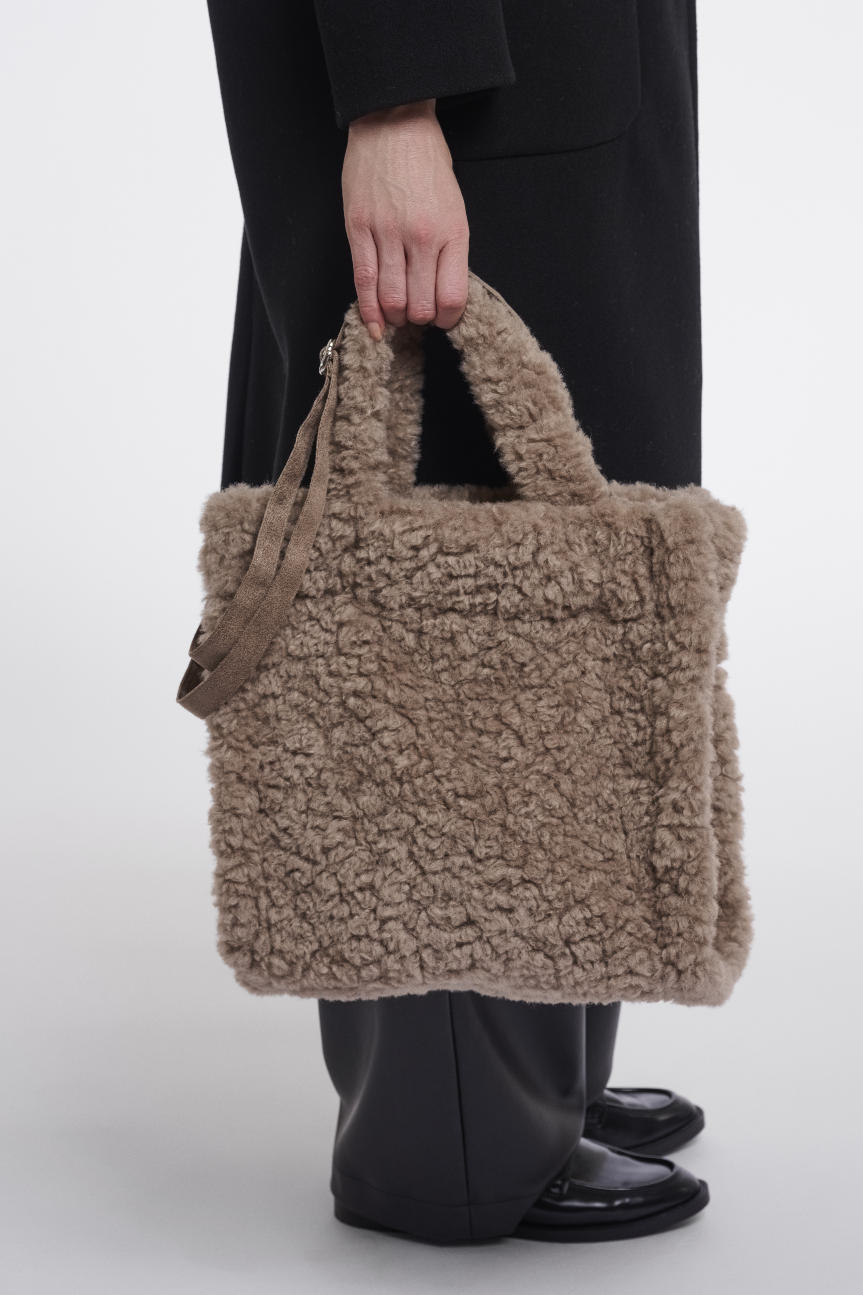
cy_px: 648
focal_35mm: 73
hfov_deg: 18.7
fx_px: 2625
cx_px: 432
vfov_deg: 27.7
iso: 125
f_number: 8
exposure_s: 1/160
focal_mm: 73
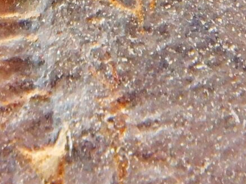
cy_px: -197
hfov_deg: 3.4
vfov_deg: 2.6
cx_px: 54
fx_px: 4112
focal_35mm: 579
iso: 500
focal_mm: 17.6
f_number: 4.6
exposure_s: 1/30
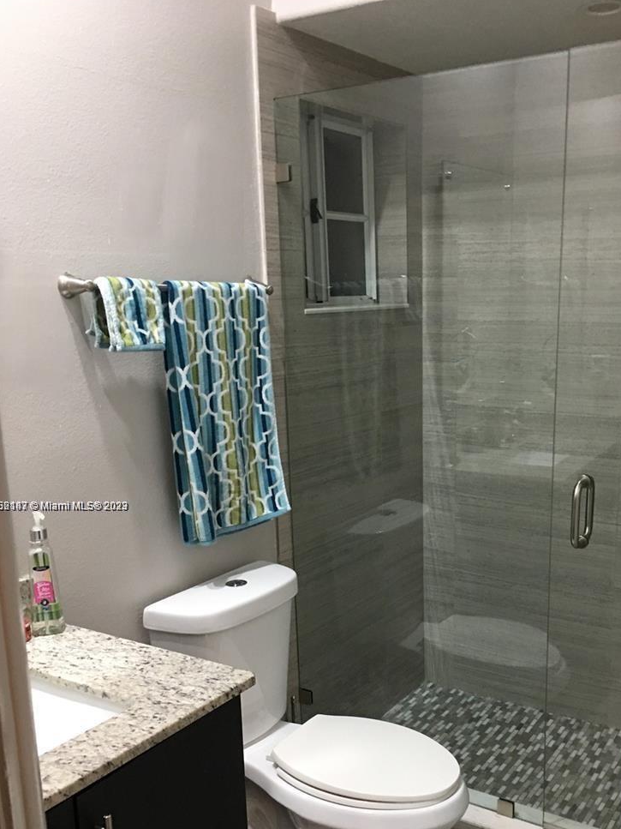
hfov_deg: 39.6
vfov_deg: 50.9
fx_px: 861
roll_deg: +1.6
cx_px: 356
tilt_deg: -13.2
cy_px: 507
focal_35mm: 36
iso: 64
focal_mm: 4.15
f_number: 2.2
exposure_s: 1/15
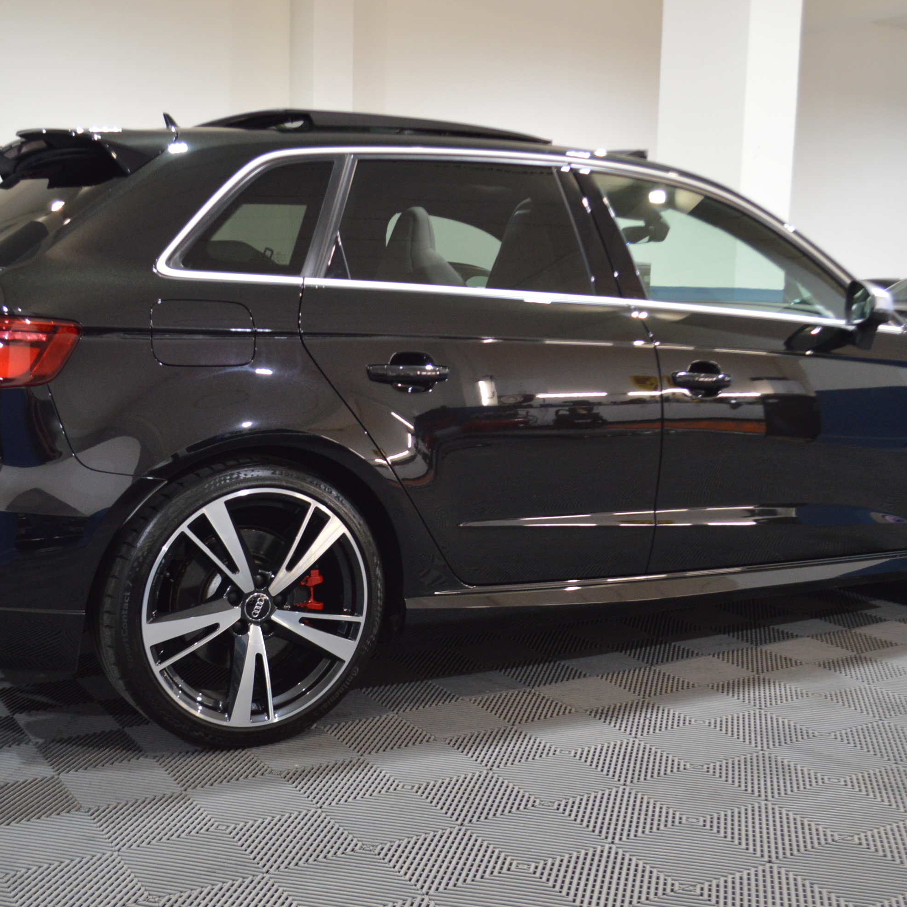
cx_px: 450
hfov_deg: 42.8
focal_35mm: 39
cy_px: 449
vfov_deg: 42.8
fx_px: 1156
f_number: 3.8
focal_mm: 20
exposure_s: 1/60
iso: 800
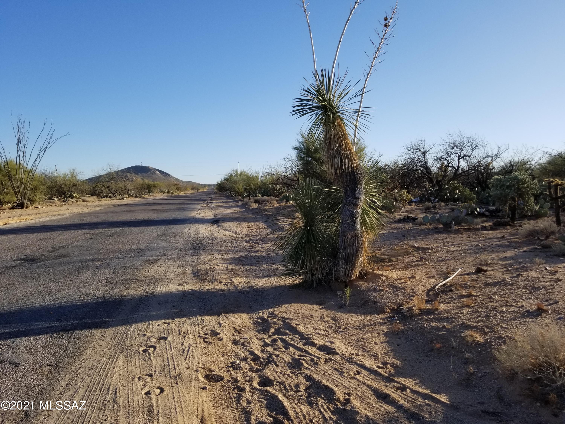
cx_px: 282
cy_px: 212
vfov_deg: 53.1
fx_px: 424
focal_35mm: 26
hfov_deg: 67.3
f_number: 1.7
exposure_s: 1/1728
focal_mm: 4.3
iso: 50
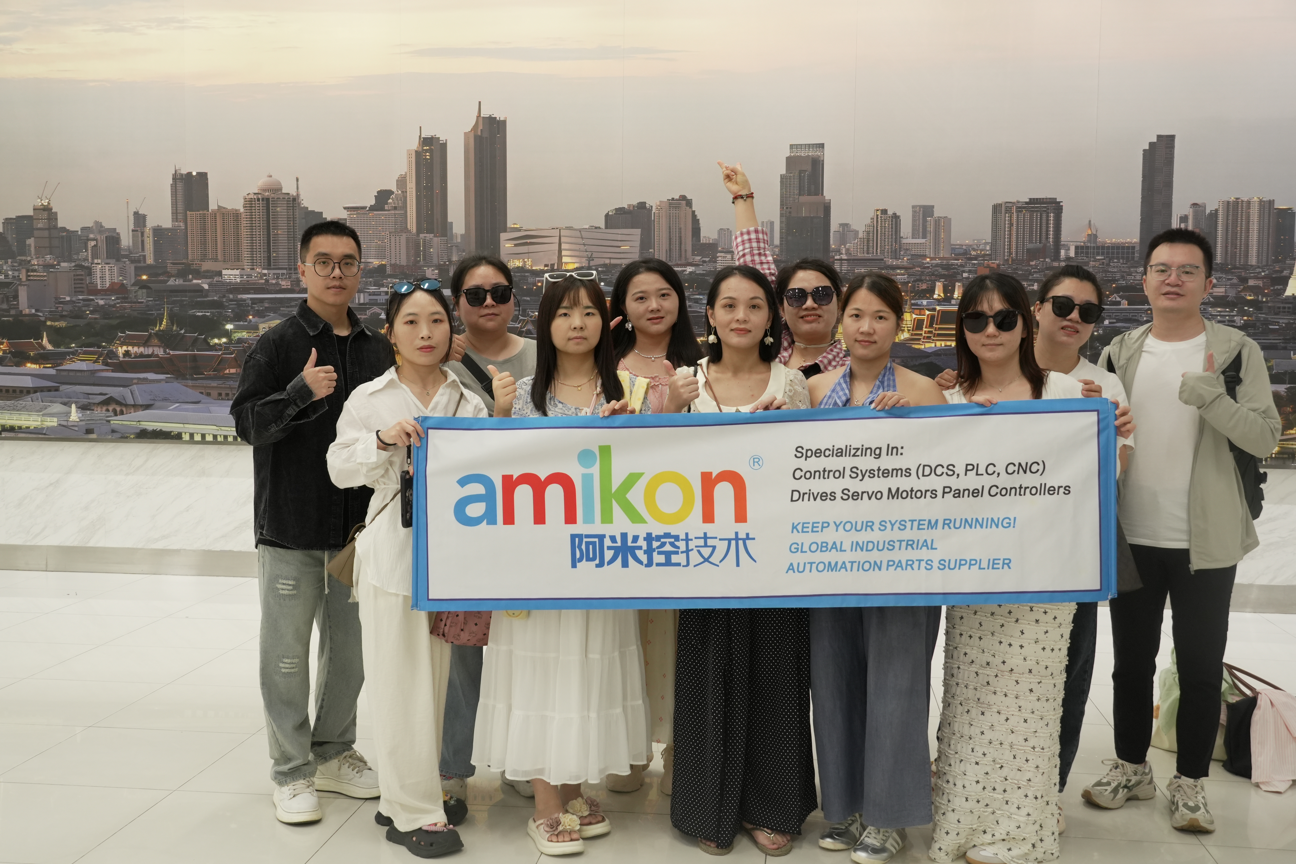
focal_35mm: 39
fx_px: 1404
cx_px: 648
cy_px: 432
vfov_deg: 34.2
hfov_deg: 49.6
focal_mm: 26
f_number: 5.6
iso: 800
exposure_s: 1/40
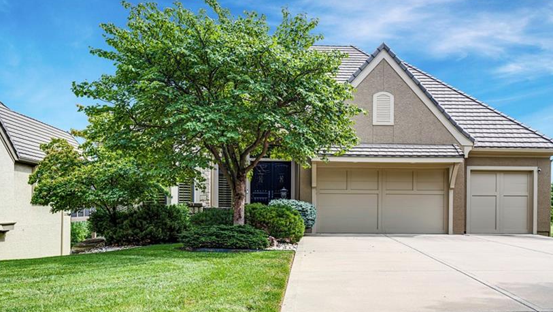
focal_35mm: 30
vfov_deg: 38.8
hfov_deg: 64.4
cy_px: 213
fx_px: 435
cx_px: 325
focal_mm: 22.5
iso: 100
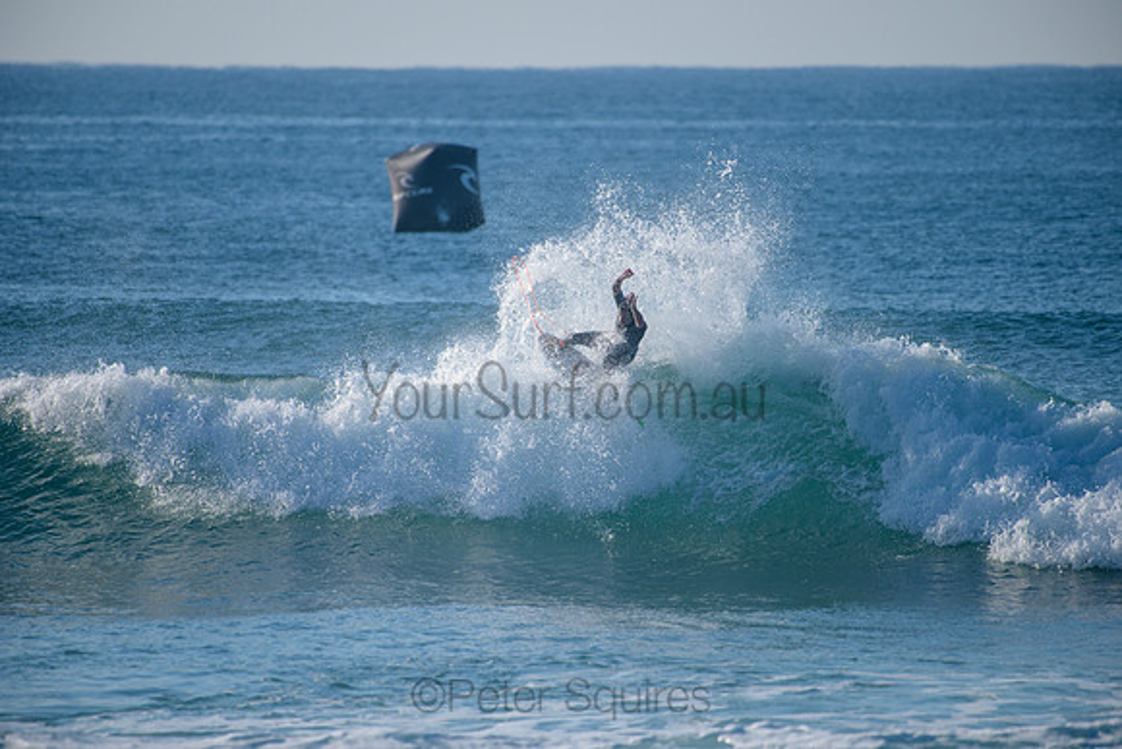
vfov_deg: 2.8
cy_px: 374
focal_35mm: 500
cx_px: 561
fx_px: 15586
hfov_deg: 4.1
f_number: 5.6
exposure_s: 1/2000
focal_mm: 500
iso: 200
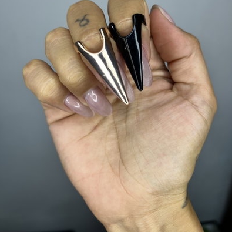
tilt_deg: -27.1
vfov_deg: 51.6
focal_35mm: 31
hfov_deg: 52.5
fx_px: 235
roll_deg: +3.7
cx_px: 116
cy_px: 78
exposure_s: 1/184
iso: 40
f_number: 1.6
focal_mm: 5.1
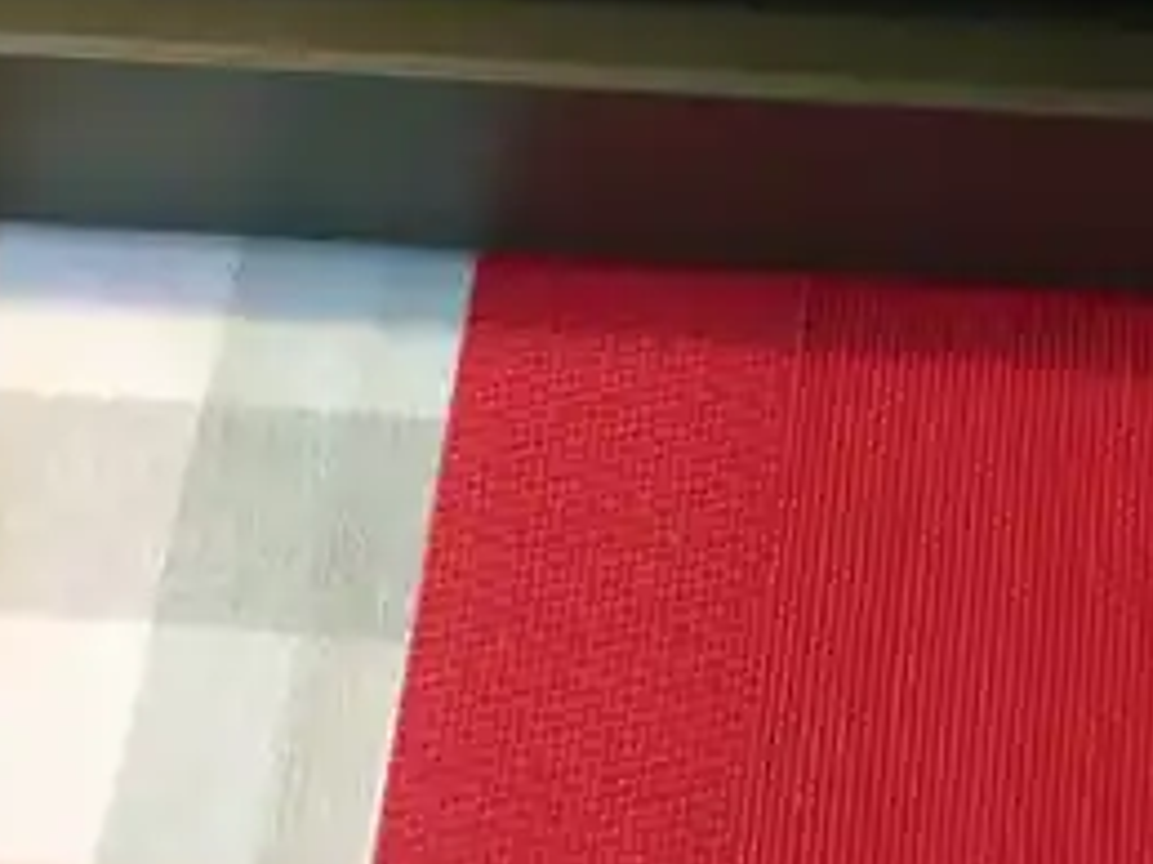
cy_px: 143
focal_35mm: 135
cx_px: 815
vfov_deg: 10.9
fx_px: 4495
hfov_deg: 14.6
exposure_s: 1/15
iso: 64
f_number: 2.4
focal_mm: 4.28
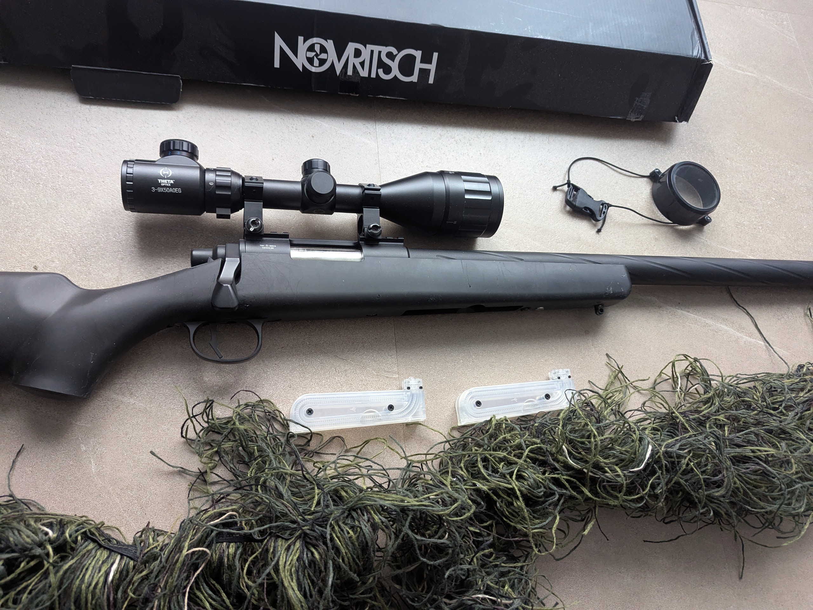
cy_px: 305
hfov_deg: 71.6
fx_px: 564
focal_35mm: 24
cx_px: 406
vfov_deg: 56.8
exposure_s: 1/132
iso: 728
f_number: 1.85
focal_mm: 6.81
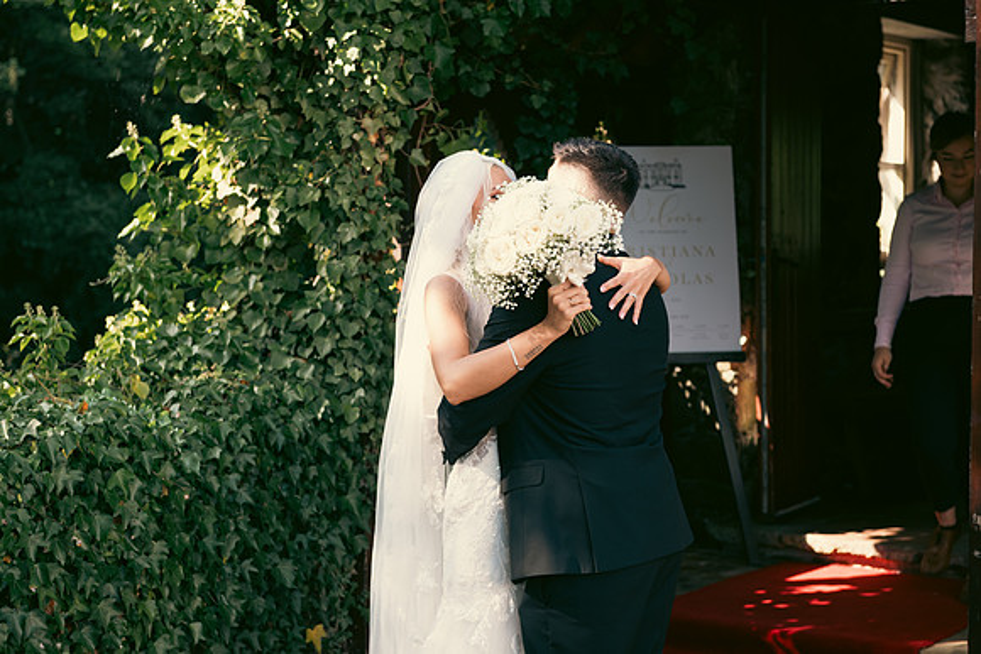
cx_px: 490
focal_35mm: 70
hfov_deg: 28.8
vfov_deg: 19.5
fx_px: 1908
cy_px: 327
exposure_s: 1/160
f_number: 5
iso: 160
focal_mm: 70
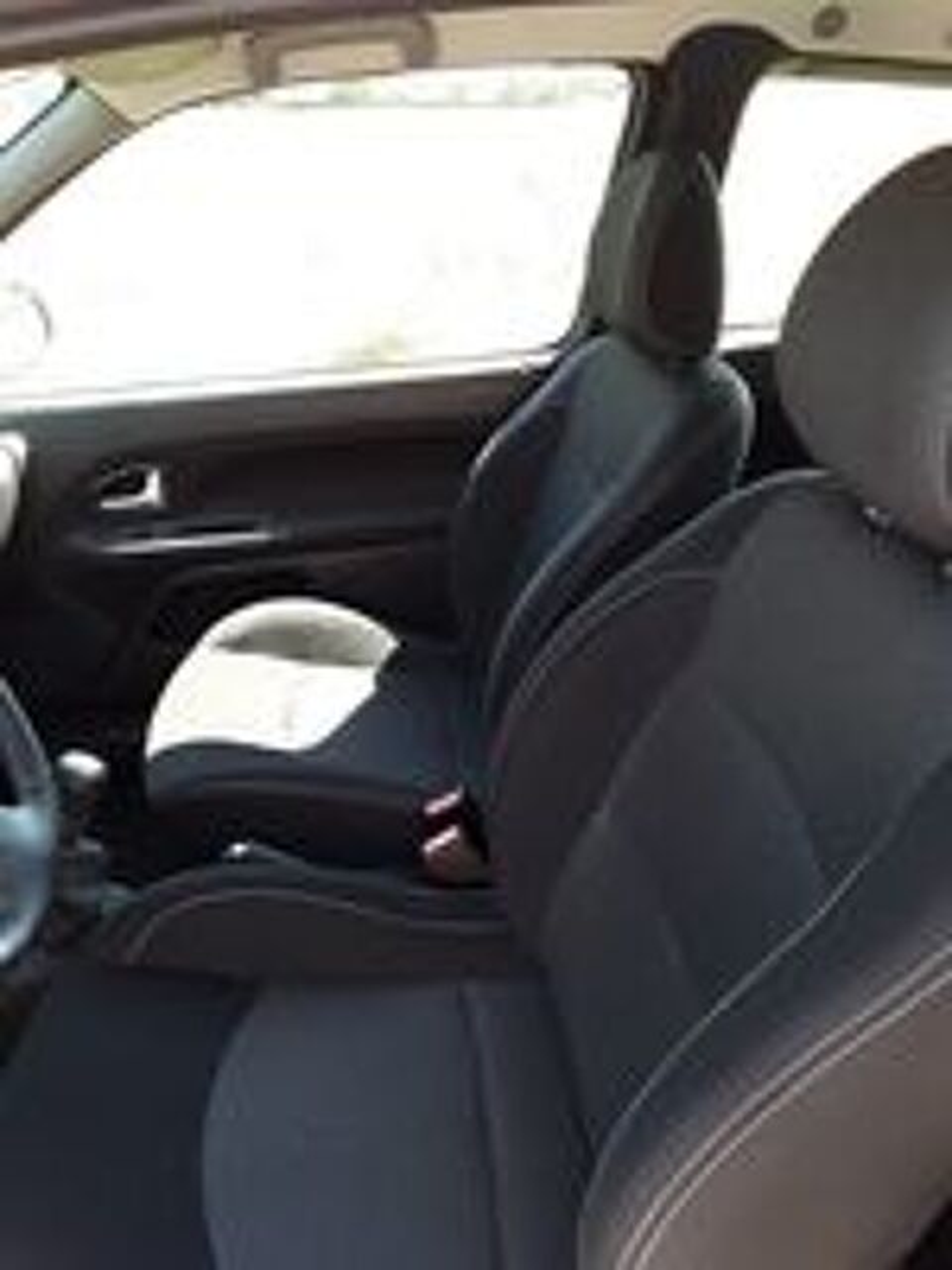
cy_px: 635
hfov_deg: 51.4
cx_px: 476
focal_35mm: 27
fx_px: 990
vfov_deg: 65.3
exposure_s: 1/100
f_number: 1.9
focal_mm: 2.91
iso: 64
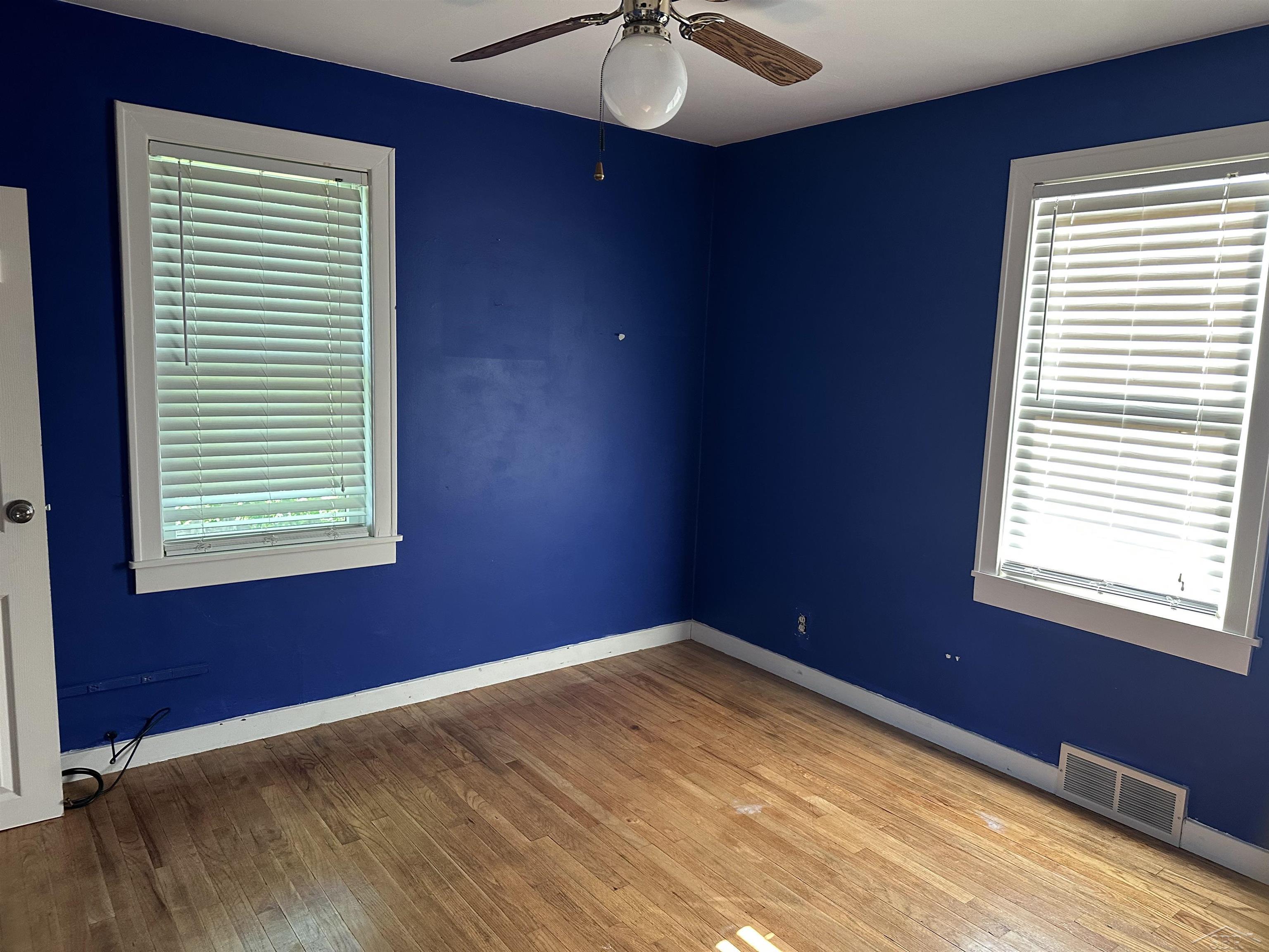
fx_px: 880
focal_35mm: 24
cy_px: 476
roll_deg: -2.7
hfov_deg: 71.6
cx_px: 634
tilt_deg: -7.8
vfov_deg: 56.8
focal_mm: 6.86
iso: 320
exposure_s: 1/60
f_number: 1.78
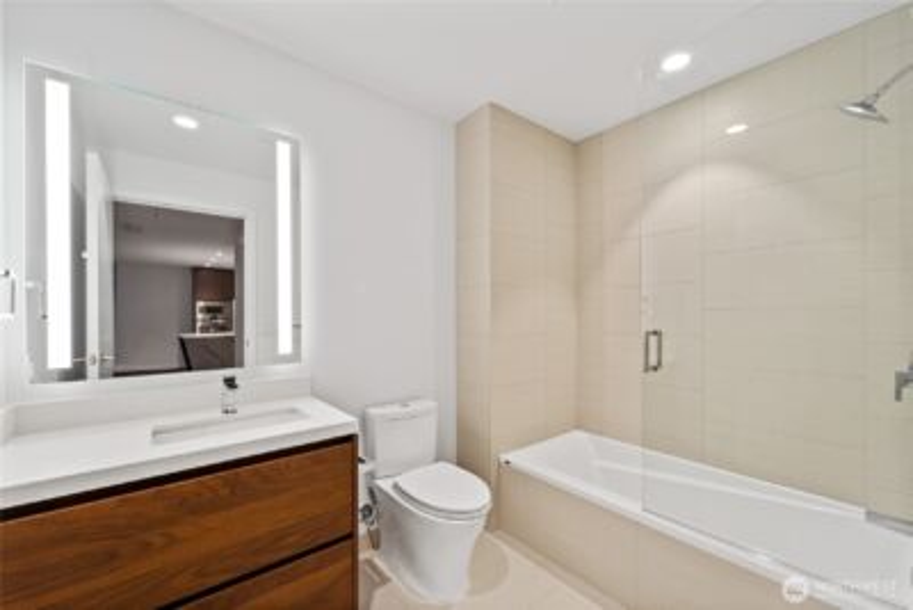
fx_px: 355
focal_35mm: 14
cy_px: 305
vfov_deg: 81.3
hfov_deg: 104.2
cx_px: 456
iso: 200
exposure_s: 1/4
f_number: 8
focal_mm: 14
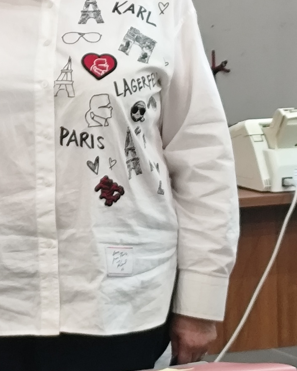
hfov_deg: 8.0
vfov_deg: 10.1
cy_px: 55
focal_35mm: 191
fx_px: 2100
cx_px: -51
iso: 400
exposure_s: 1/25
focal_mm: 4.71
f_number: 1.79
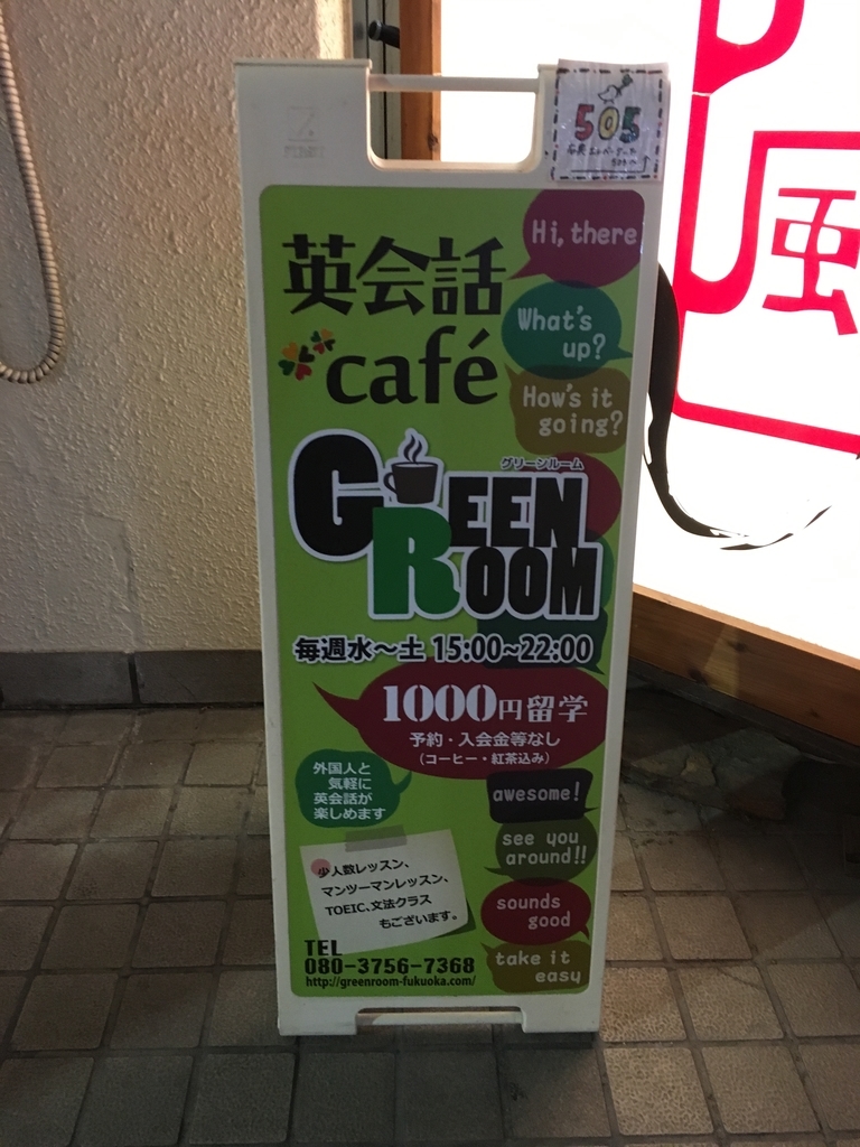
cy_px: 574
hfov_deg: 48.2
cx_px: 430
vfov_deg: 61.7
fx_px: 961
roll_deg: -0.1
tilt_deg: -22.9
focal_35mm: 29
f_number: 2.2
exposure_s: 1/17
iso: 200
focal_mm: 4.15
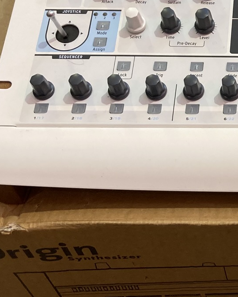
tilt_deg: -52.2
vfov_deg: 22.9
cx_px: 329
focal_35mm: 83
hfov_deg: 17.1
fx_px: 731
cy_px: 108
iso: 64
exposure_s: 1/50
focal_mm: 3.99
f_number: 1.8
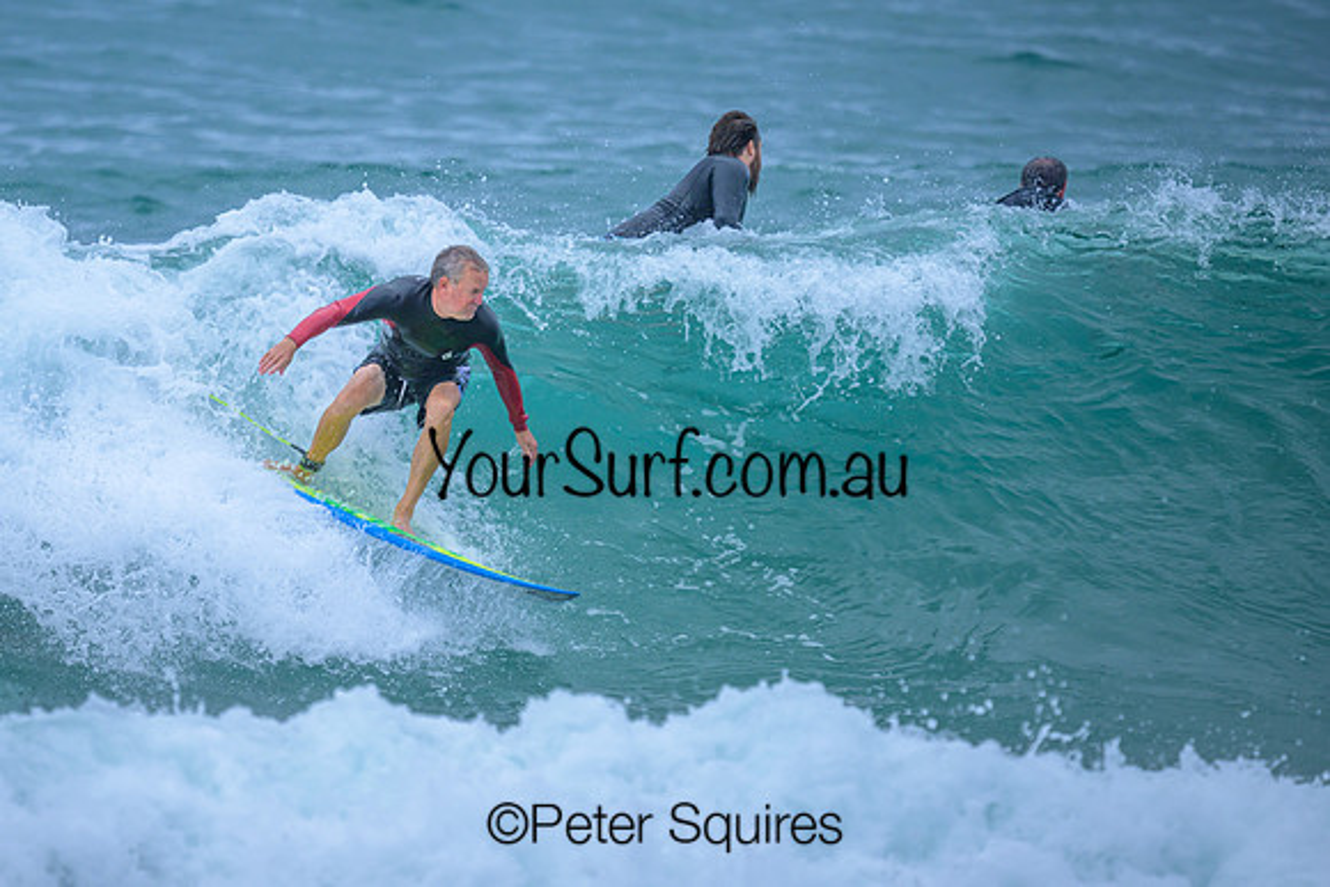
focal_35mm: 1099
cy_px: 278
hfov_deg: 1.9
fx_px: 40619
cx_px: 419
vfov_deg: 1.3
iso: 360
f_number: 6.3
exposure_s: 1/2000
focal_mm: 800
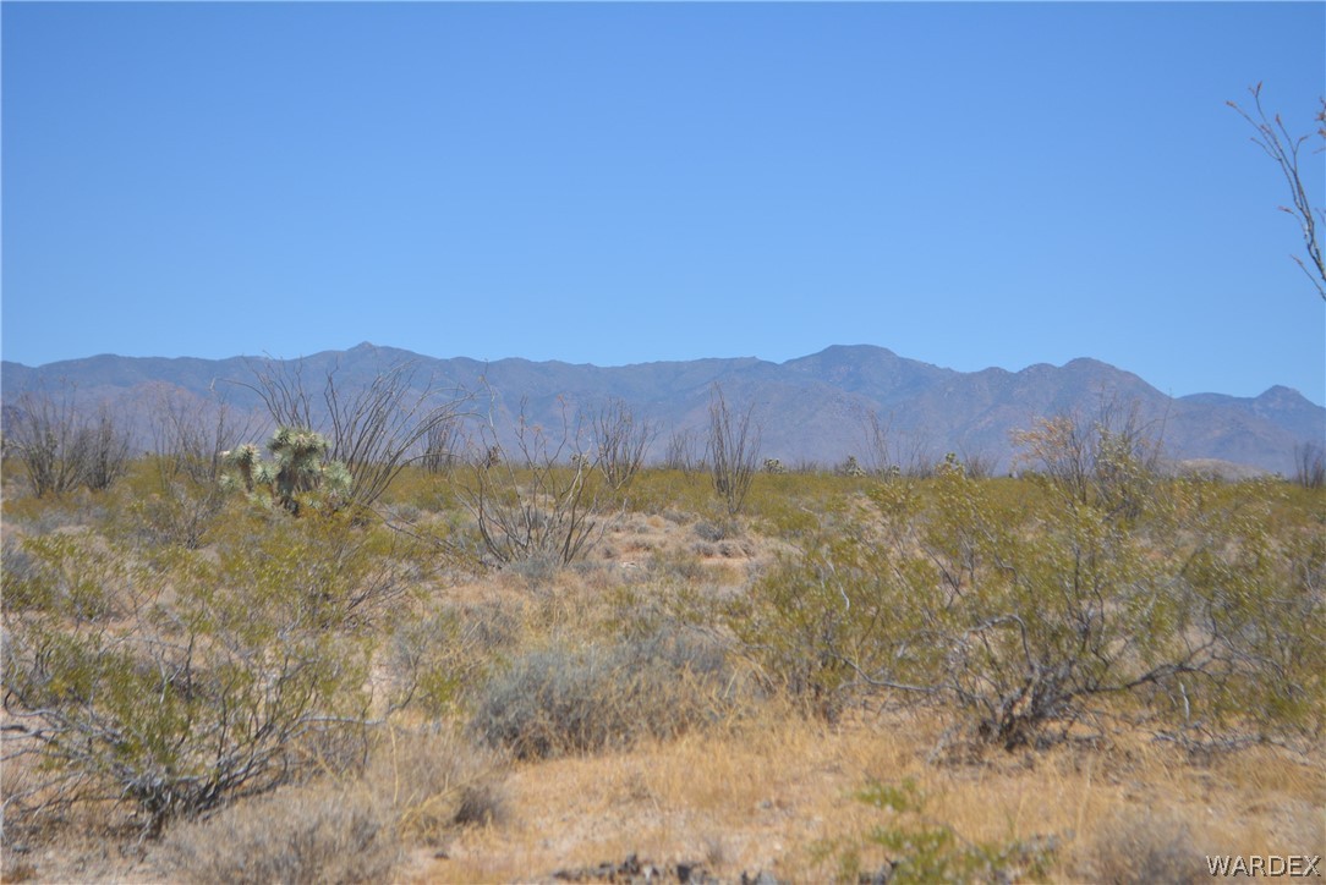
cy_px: 442
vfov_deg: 17.5
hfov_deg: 26.0
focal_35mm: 78
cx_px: 663
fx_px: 2874
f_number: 7.1
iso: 400
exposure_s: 1/1600
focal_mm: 52
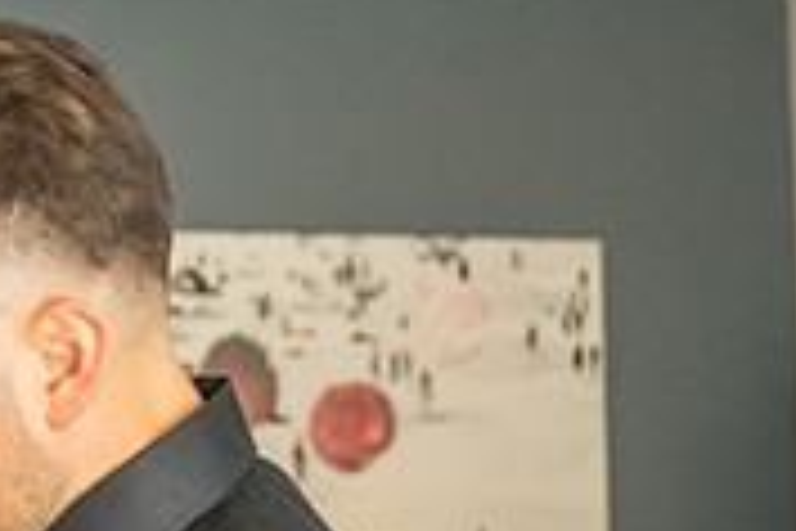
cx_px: -445
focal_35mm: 118
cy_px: 479
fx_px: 2609
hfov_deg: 15.8
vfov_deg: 11.5
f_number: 3.2
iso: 1250
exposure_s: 1/200
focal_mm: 36
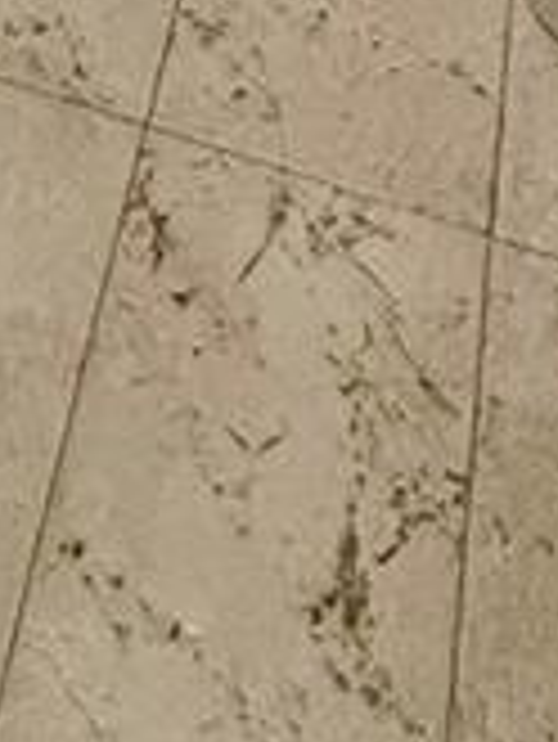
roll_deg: -1.0
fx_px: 2189
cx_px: -50
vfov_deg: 10.2
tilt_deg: -5.4
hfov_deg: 14.2
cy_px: -1727
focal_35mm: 102
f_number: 2.2
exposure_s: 1/120
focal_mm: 2.22
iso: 320
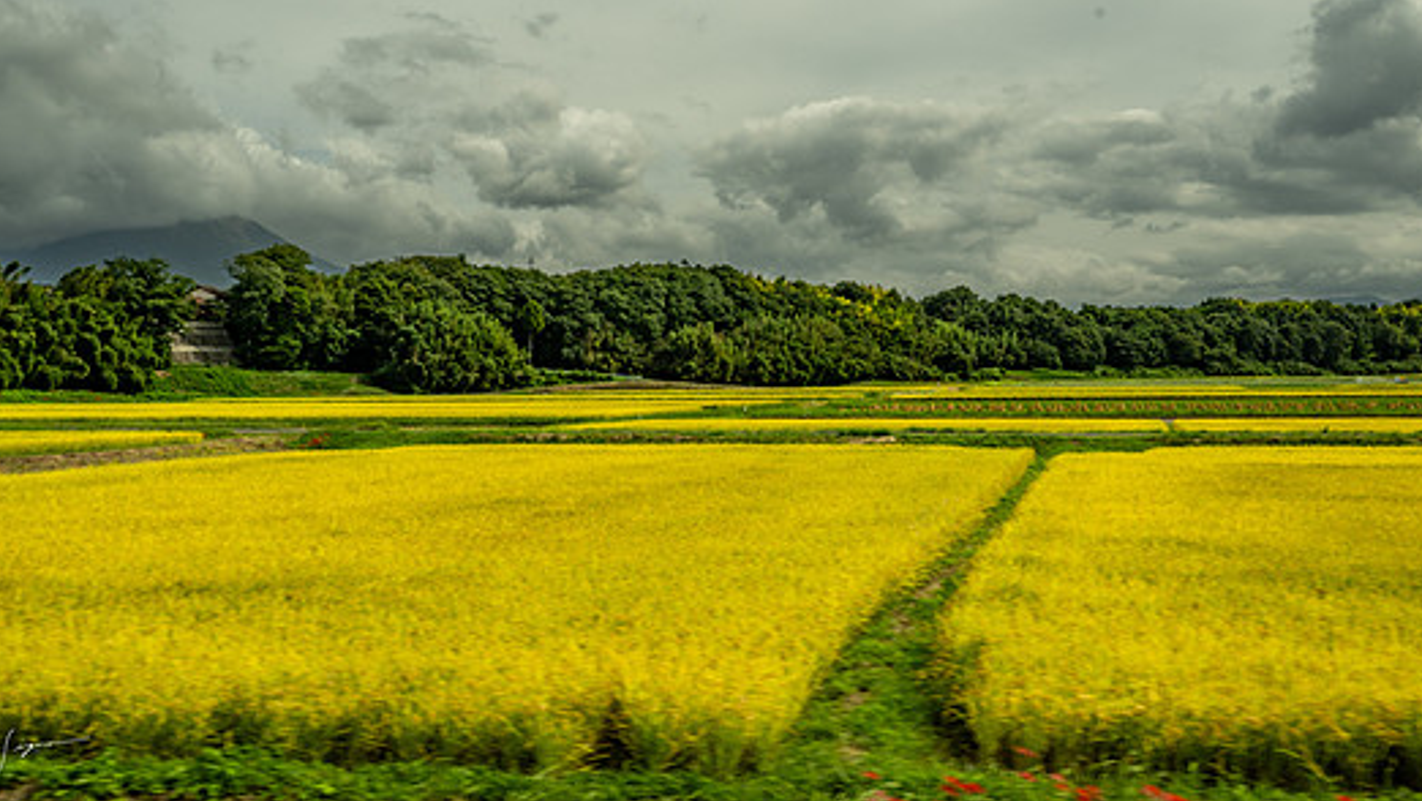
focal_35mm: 36
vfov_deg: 32.7
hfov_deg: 55.2
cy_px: 293
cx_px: 769
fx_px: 1358
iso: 200
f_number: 11
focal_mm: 30
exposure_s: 1/250
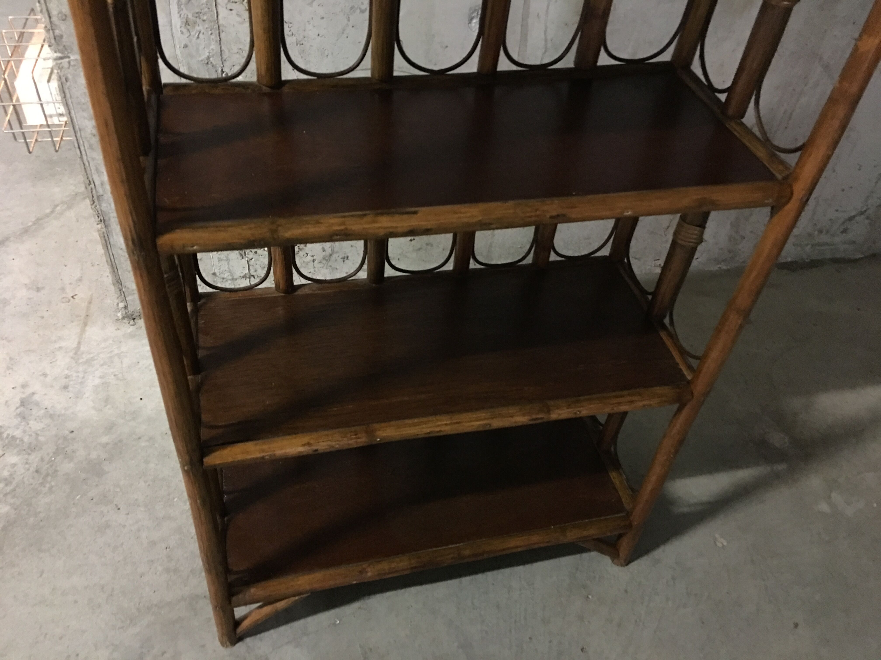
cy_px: 330
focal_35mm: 29
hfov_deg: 61.7
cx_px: 440
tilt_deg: -43.2
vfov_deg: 48.2
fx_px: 738
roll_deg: -6.4
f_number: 2.2
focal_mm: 4.15
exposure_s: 1/4
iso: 125
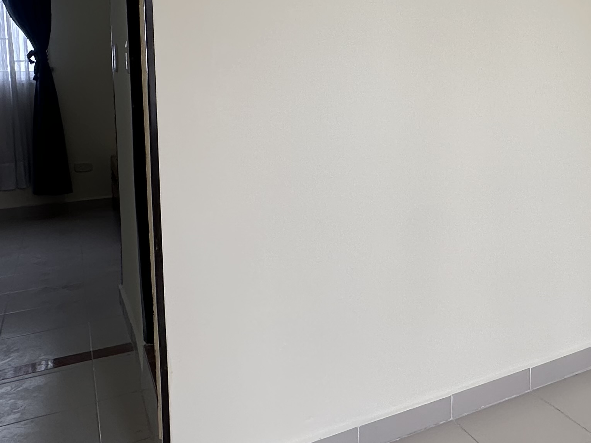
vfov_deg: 37.8
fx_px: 632
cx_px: 464
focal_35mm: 37
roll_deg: +1.1
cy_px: 120
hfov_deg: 47.7
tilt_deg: -3.6
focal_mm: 2.22
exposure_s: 1/127
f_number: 2.2
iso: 40
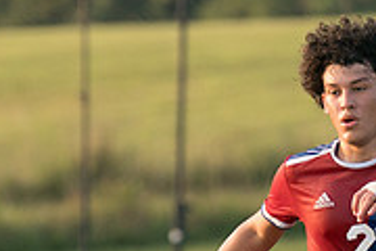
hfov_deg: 2.0
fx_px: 10746
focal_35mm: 1029
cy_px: 270
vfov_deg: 1.3
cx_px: 340
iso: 500
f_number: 2.8
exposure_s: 1/1250
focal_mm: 162
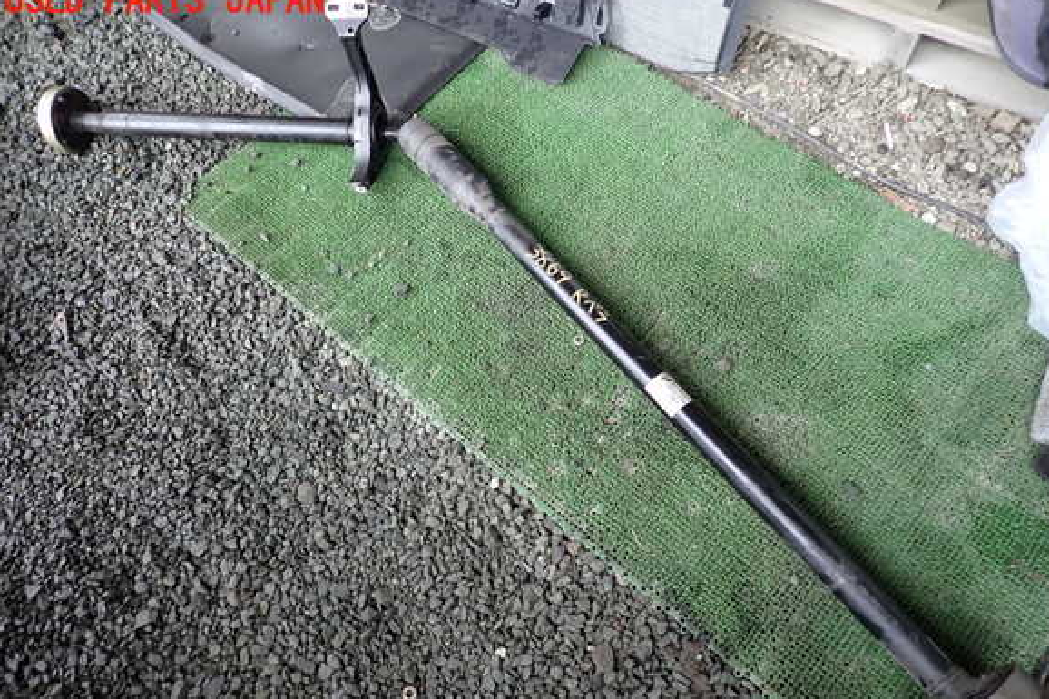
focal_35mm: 27
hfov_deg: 67.4
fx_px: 786
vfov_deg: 47.8
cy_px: 387
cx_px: 539
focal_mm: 4.5
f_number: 2
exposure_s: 1/80
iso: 200
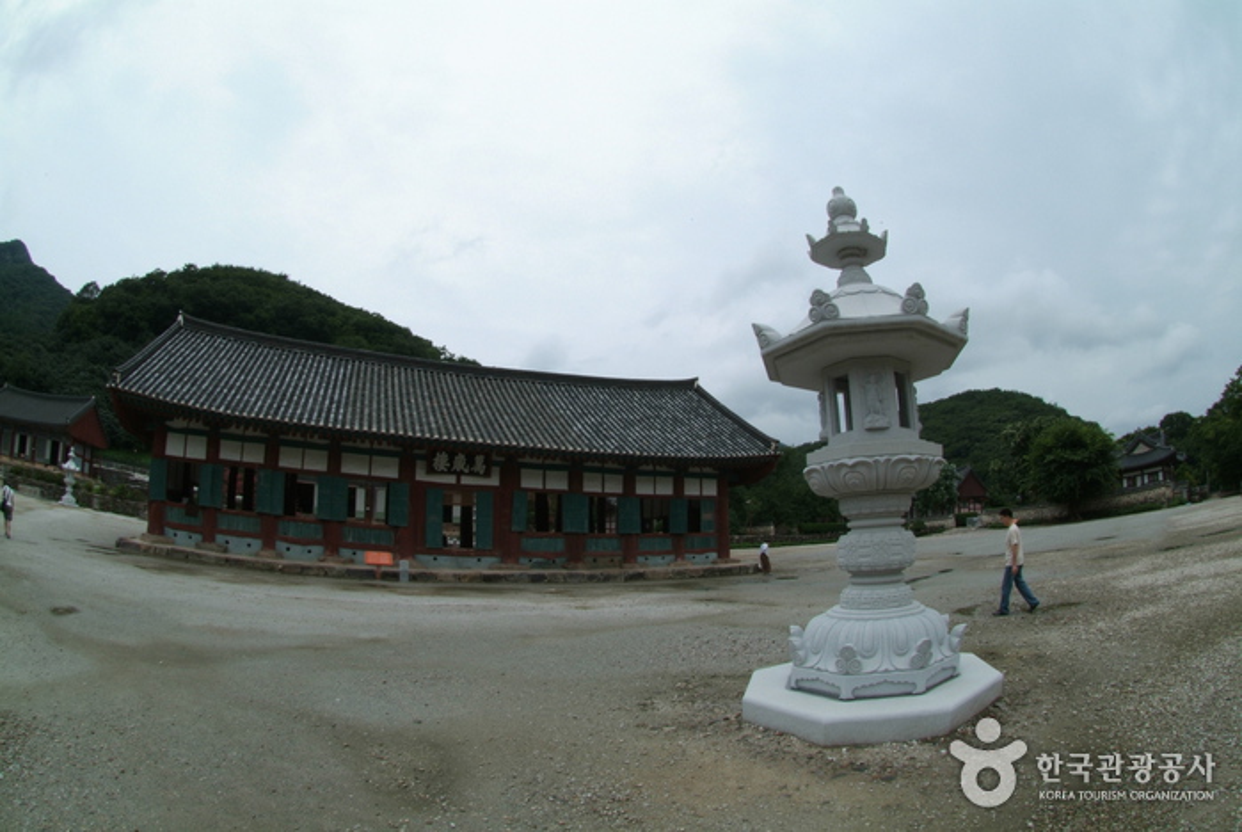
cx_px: 621
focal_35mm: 16
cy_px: 416
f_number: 22
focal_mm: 10.5
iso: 400
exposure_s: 1/90
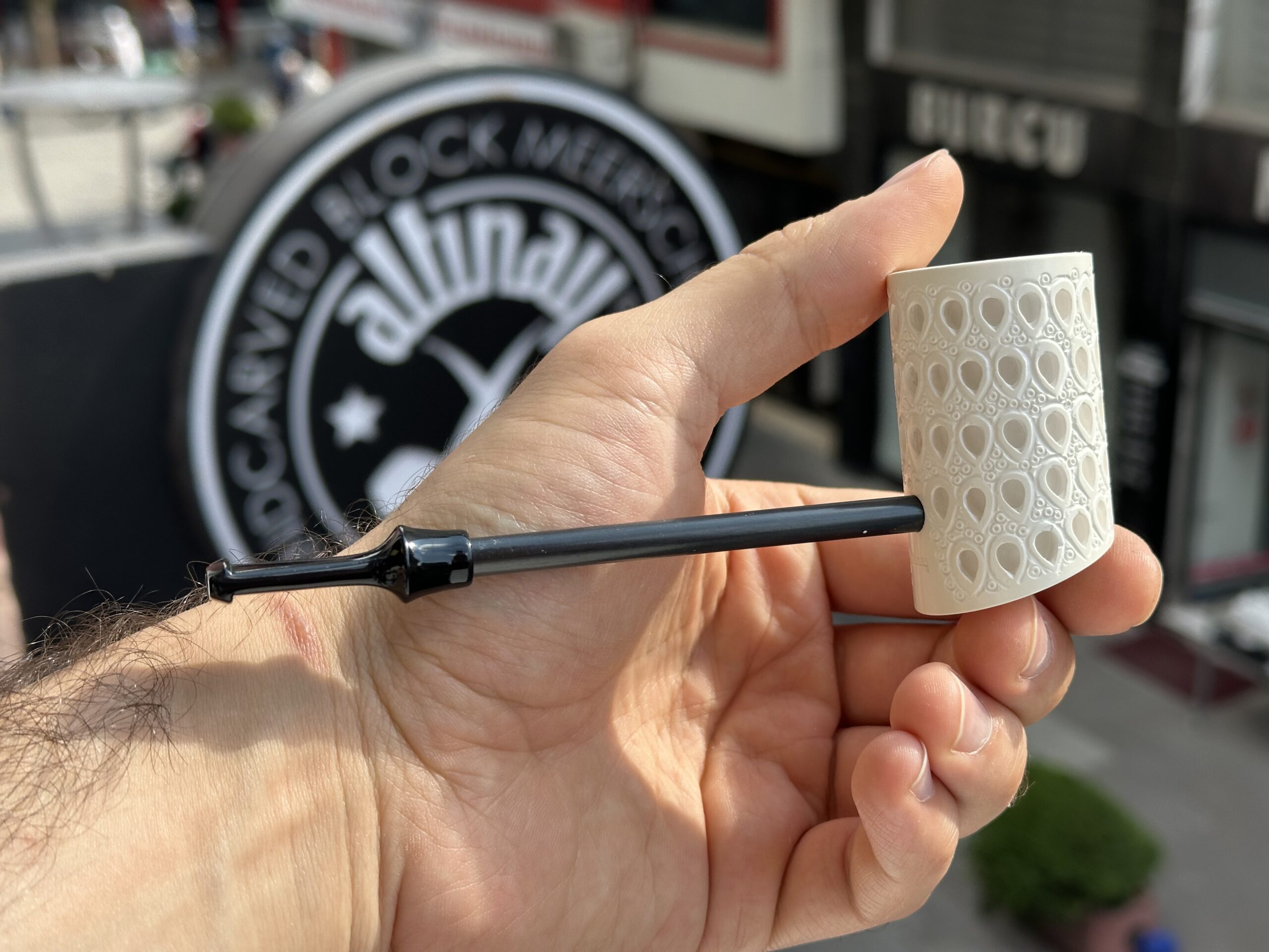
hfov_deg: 39.7
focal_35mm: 48
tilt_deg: -20.3
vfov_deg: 30.3
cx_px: 634
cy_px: 476
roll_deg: +1.7
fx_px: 1760
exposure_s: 1/962
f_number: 1.78
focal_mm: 6.86
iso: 64
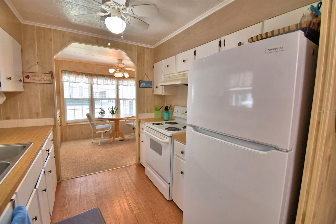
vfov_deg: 77.3
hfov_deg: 100.4
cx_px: 168
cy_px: 112
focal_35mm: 15
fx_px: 140
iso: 400
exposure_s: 1/100
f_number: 4.5
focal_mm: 10
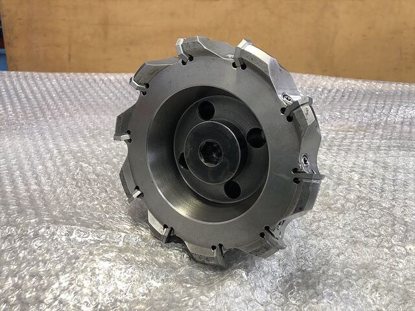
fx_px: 336
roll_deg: -3.9
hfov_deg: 63.4
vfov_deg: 49.7
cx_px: 208
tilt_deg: -34.2
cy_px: 156
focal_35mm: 28
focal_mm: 3.99
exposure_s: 1/25
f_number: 1.8
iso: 40
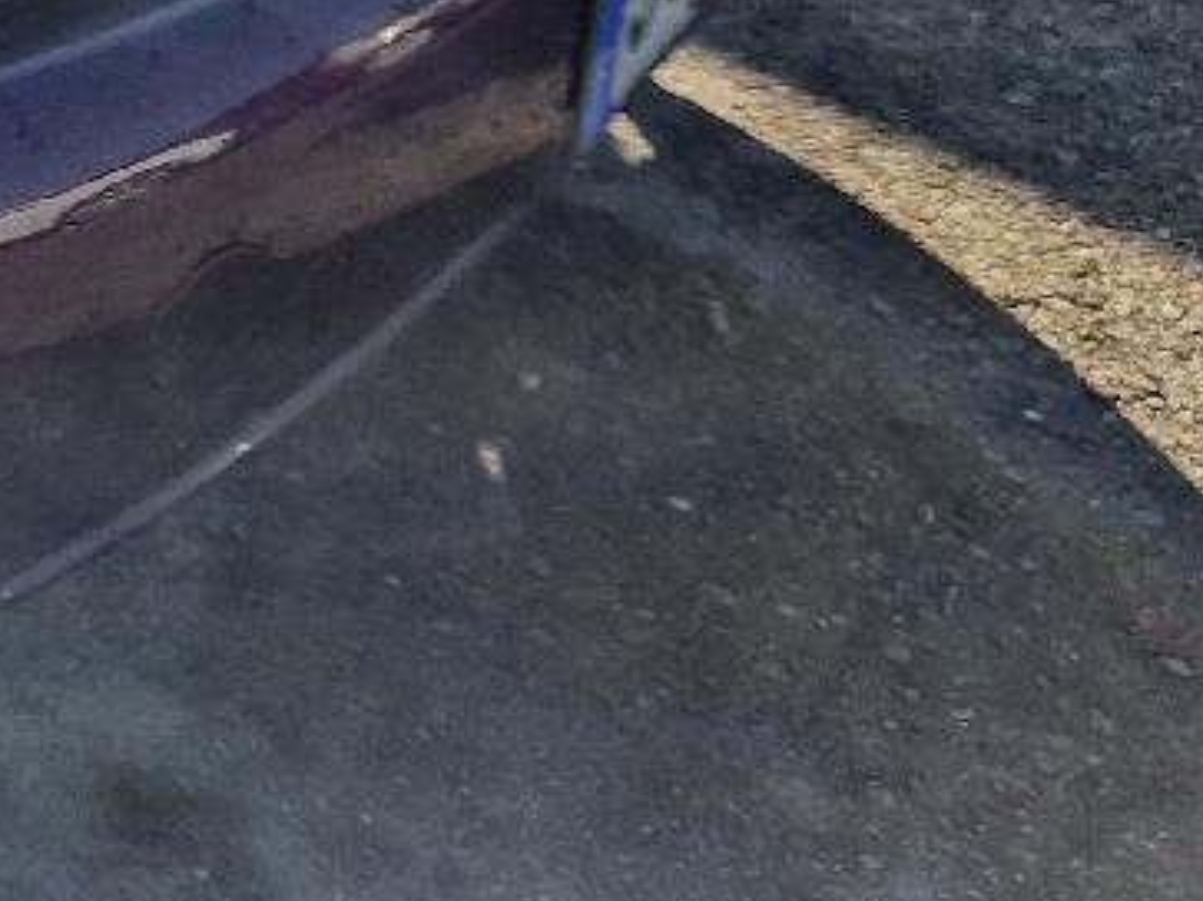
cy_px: -682
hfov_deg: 13.8
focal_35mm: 114
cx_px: -1432
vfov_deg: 12.0
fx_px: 3961
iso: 50
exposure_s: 1/1250
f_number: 1.8
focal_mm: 5.4
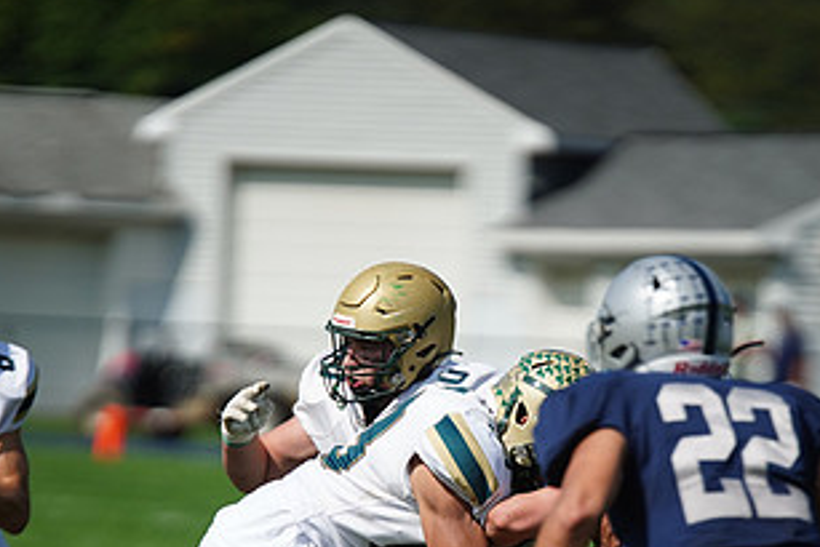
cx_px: 489
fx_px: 12920
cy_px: 458
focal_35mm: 567
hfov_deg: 3.6
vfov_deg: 2.4
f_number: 2.8
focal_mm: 300
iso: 400
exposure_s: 1/8000
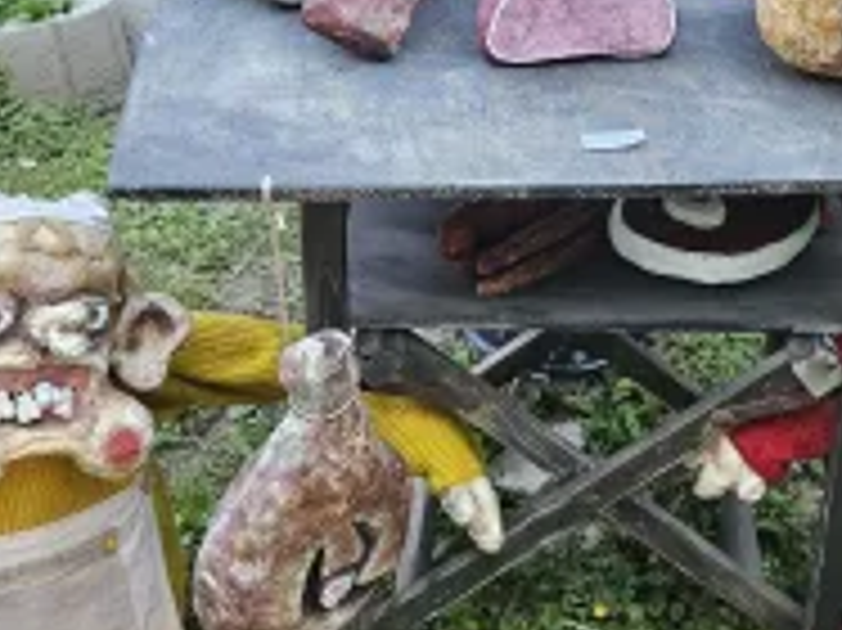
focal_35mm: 59
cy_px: 243
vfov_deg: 24.7
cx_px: 630
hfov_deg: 32.1
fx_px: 1434
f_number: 1.8
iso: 200
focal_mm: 5.4
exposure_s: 1/180
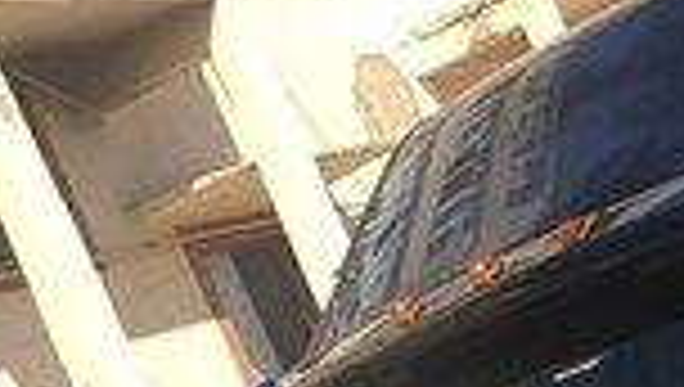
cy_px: 576
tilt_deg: -6.7
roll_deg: +22.8
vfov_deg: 11.3
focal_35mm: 103
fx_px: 1871
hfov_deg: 19.5
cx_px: 828
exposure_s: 1/1364
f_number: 2.2
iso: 32
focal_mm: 4.15
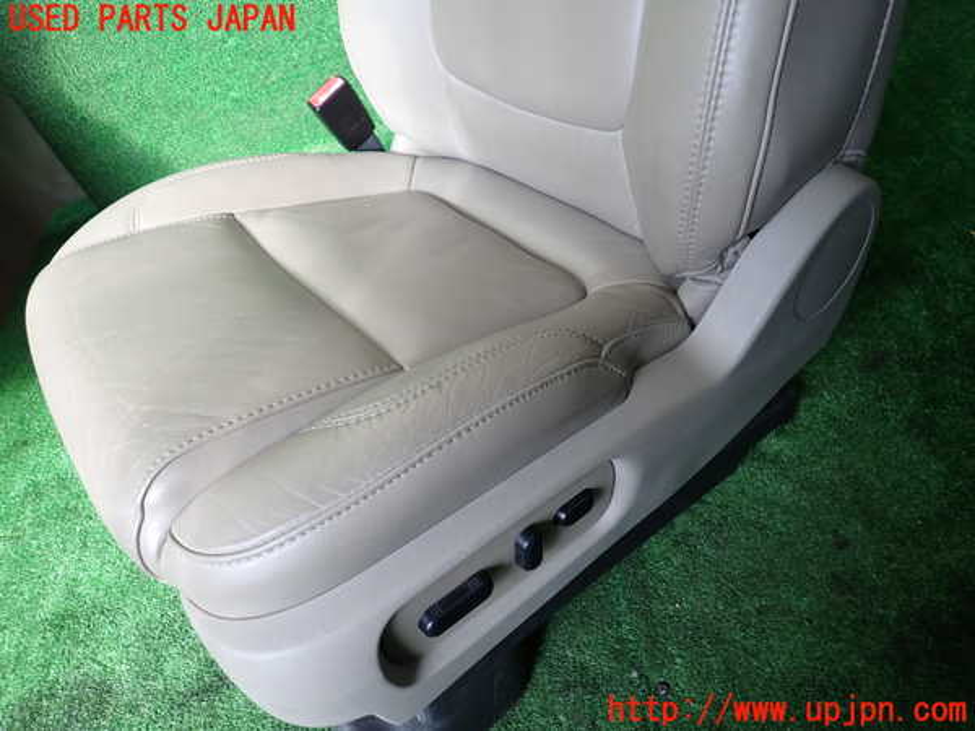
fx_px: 704
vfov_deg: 54.9
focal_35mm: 25
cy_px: 366
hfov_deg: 69.4
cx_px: 488
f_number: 2
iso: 125
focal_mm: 4.5
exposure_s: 1/125
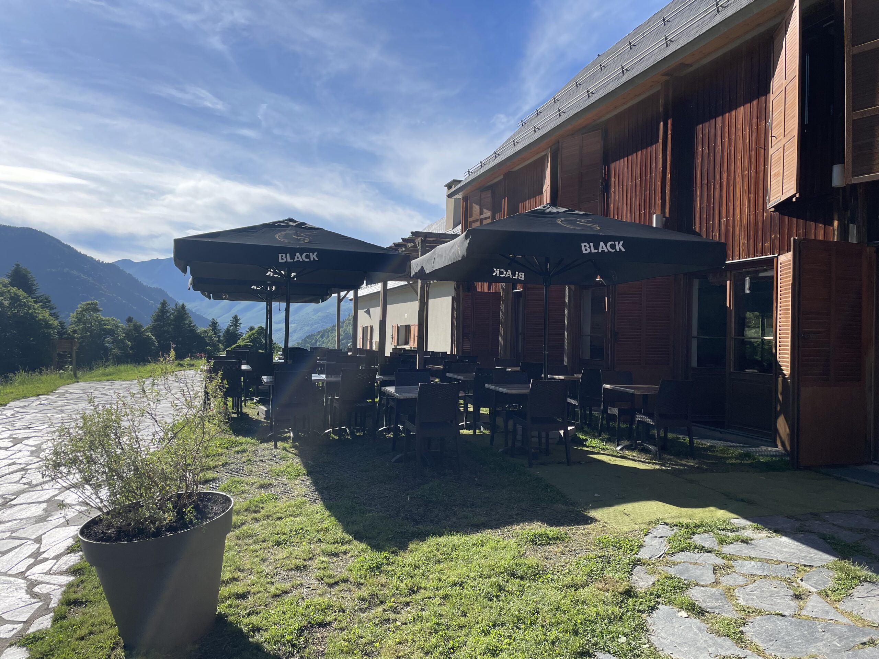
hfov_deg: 67.3
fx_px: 660
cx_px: 440
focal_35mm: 26
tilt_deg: +1.0
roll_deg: -1.7
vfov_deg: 53.1
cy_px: 330
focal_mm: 4.2
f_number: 1.6
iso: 32
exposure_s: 1/4292
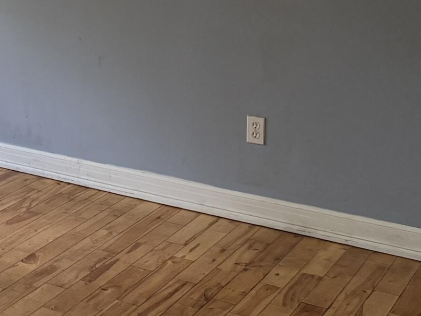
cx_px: -165
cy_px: -20
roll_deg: +0.7
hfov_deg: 21.0
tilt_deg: -6.4
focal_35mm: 82
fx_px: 998
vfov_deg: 17.5
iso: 200
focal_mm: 6.76
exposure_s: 1/212
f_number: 1.78
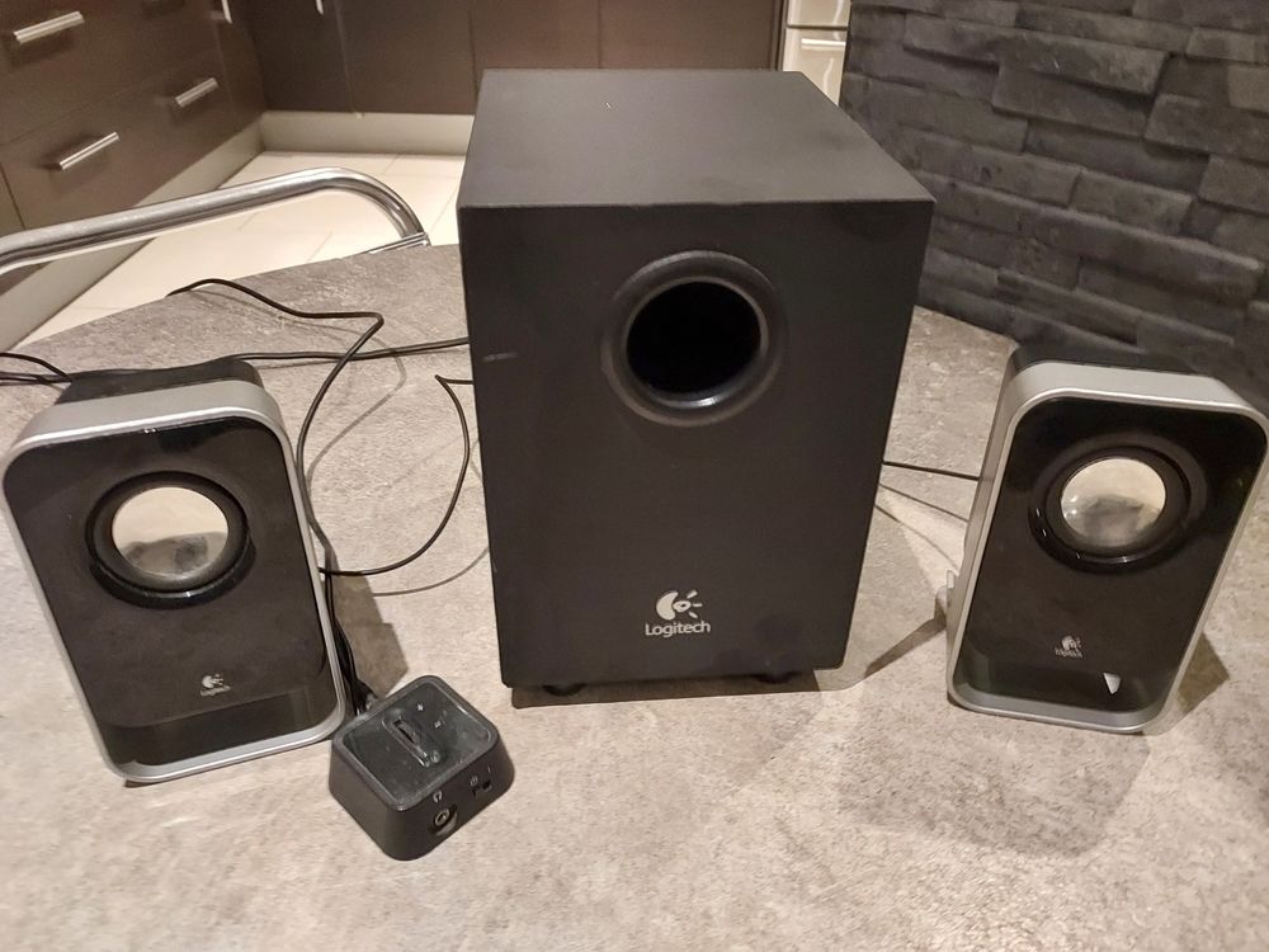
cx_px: 634
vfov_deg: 56.8
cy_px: 476
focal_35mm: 24
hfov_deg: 71.6
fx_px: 880
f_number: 1.8
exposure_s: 1/25
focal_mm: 4.6
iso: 640
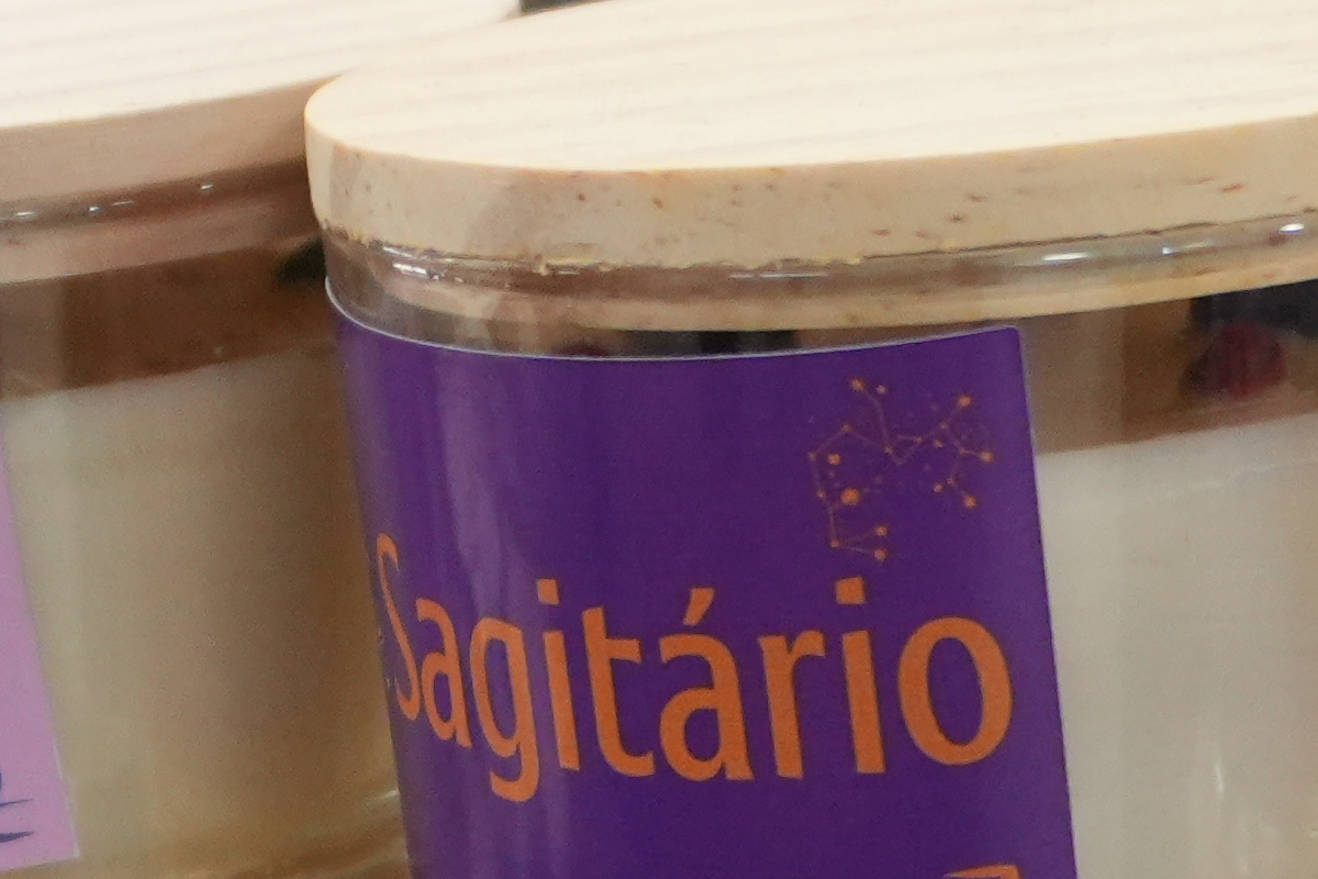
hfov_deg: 12.6
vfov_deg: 8.0
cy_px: 1836
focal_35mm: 163
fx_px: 5952
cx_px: 191
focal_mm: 21
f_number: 4
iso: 1250
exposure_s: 1/60
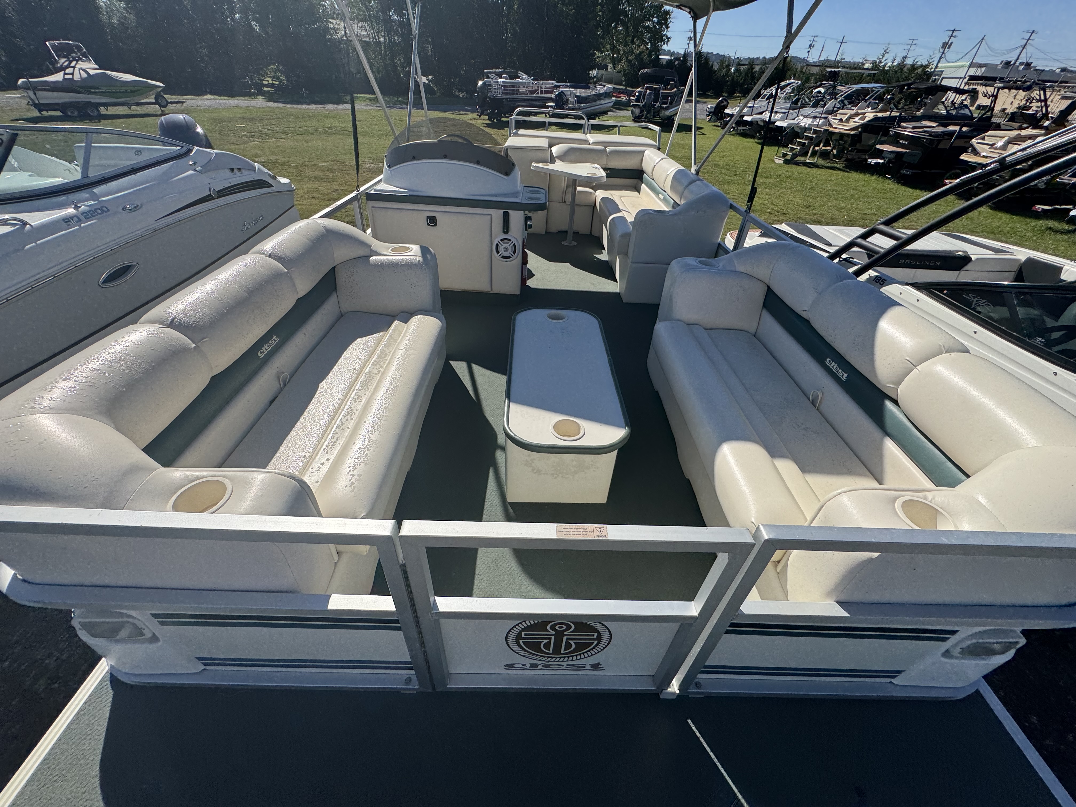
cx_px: 538
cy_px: 404
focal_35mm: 14
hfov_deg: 102.1
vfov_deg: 85.7
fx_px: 435
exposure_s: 1/2415
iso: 40
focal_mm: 2.22
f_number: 2.2
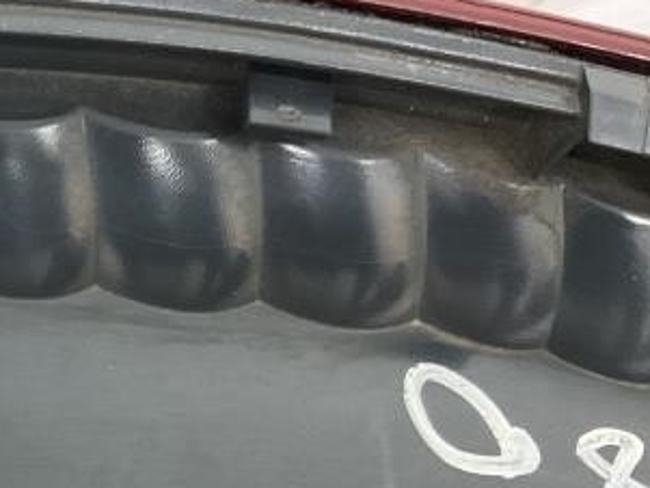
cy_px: 533
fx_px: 1446
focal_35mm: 77
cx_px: -177
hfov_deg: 22.8
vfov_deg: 18.4
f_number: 1.8
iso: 125
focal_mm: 3
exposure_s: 1/60
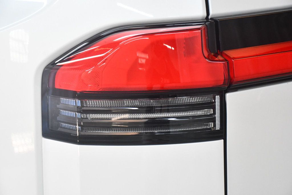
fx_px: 681
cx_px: 146
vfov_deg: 16.3
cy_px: 98
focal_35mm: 84
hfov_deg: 24.2
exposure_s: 1/100
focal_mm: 56
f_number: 4.8
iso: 3200
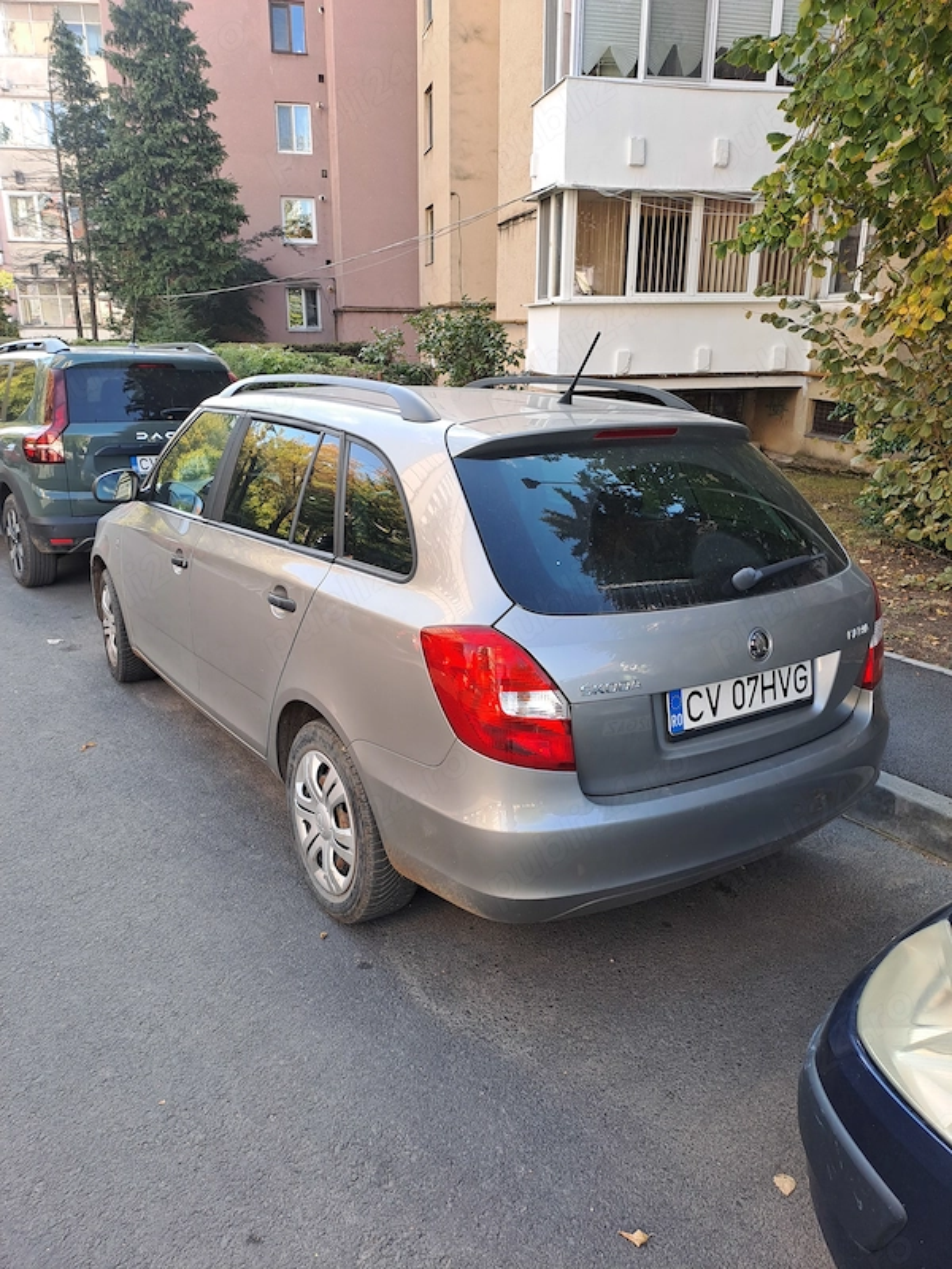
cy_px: 634
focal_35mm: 25
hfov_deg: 54.9
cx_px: 476
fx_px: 917
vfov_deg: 69.4
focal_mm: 4.65
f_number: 1.8
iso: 32
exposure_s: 1/103
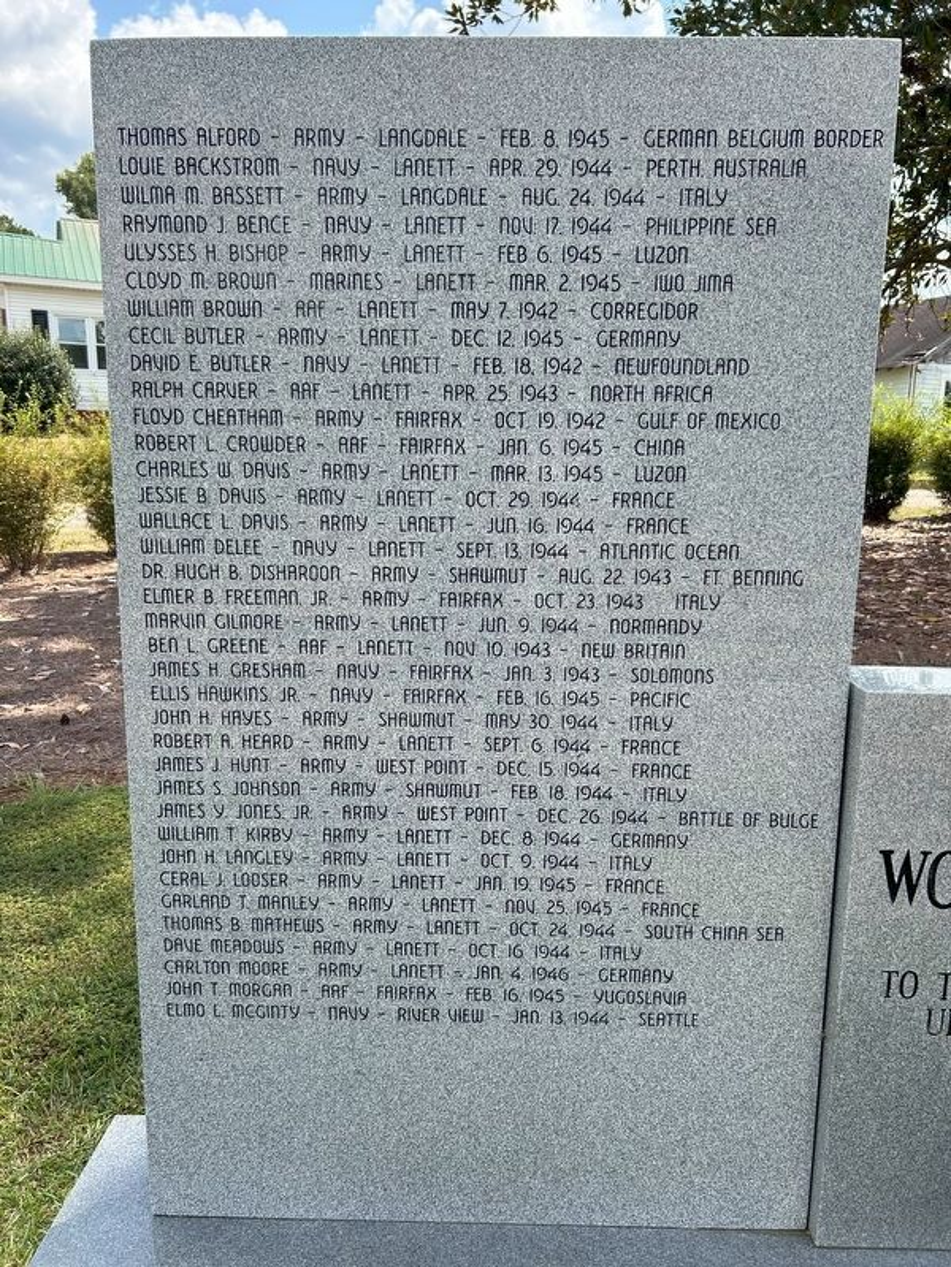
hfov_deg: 53.1
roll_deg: -0.8
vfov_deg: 67.3
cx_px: 476
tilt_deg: -10.5
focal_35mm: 26
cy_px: 634
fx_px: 952
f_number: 1.5
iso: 50
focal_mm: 5.7
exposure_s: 1/1621
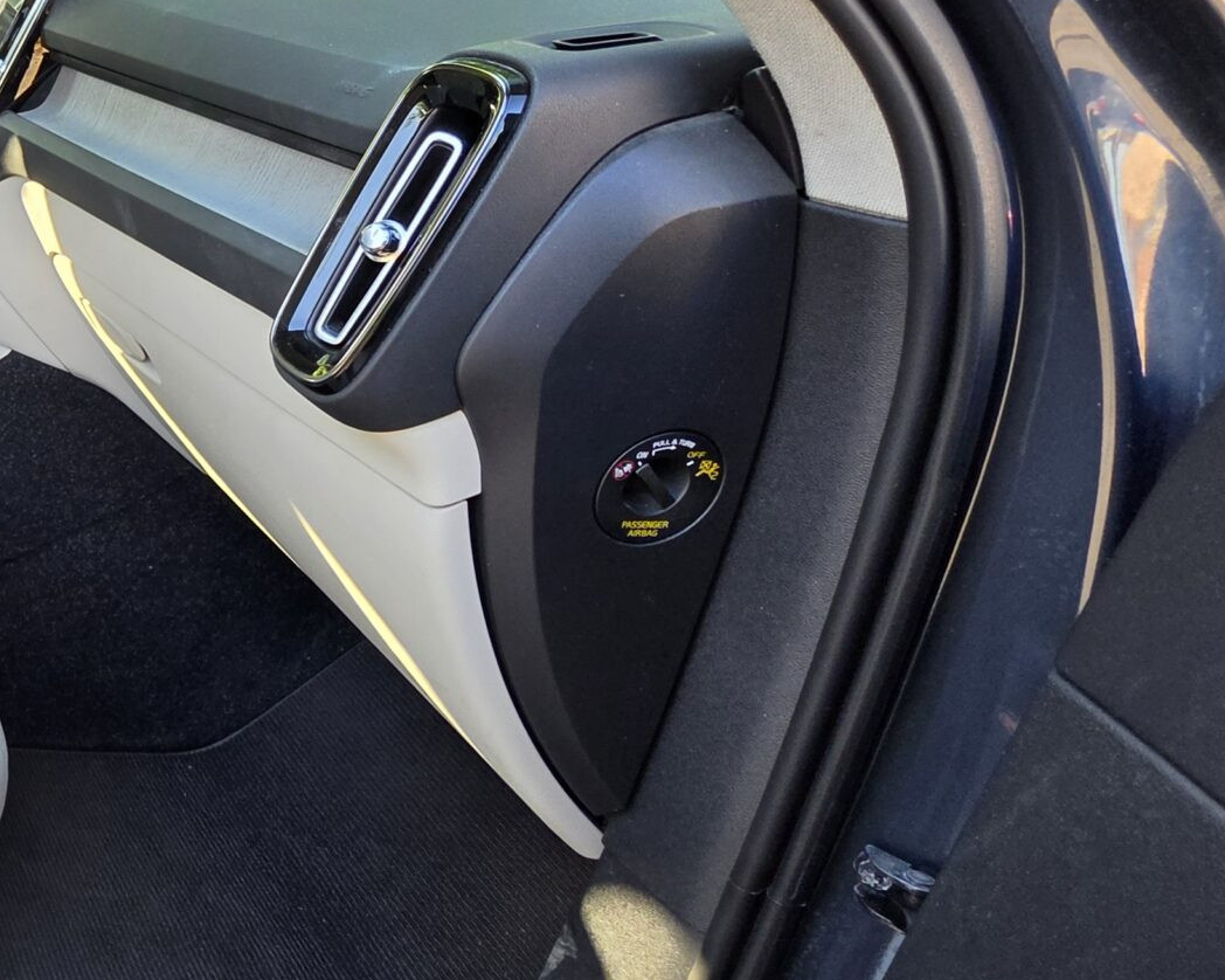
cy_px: 351
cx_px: -252
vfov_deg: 46.6
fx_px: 1124
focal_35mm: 31
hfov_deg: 40.1
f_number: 1.9
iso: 50
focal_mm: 2.2
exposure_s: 1/100
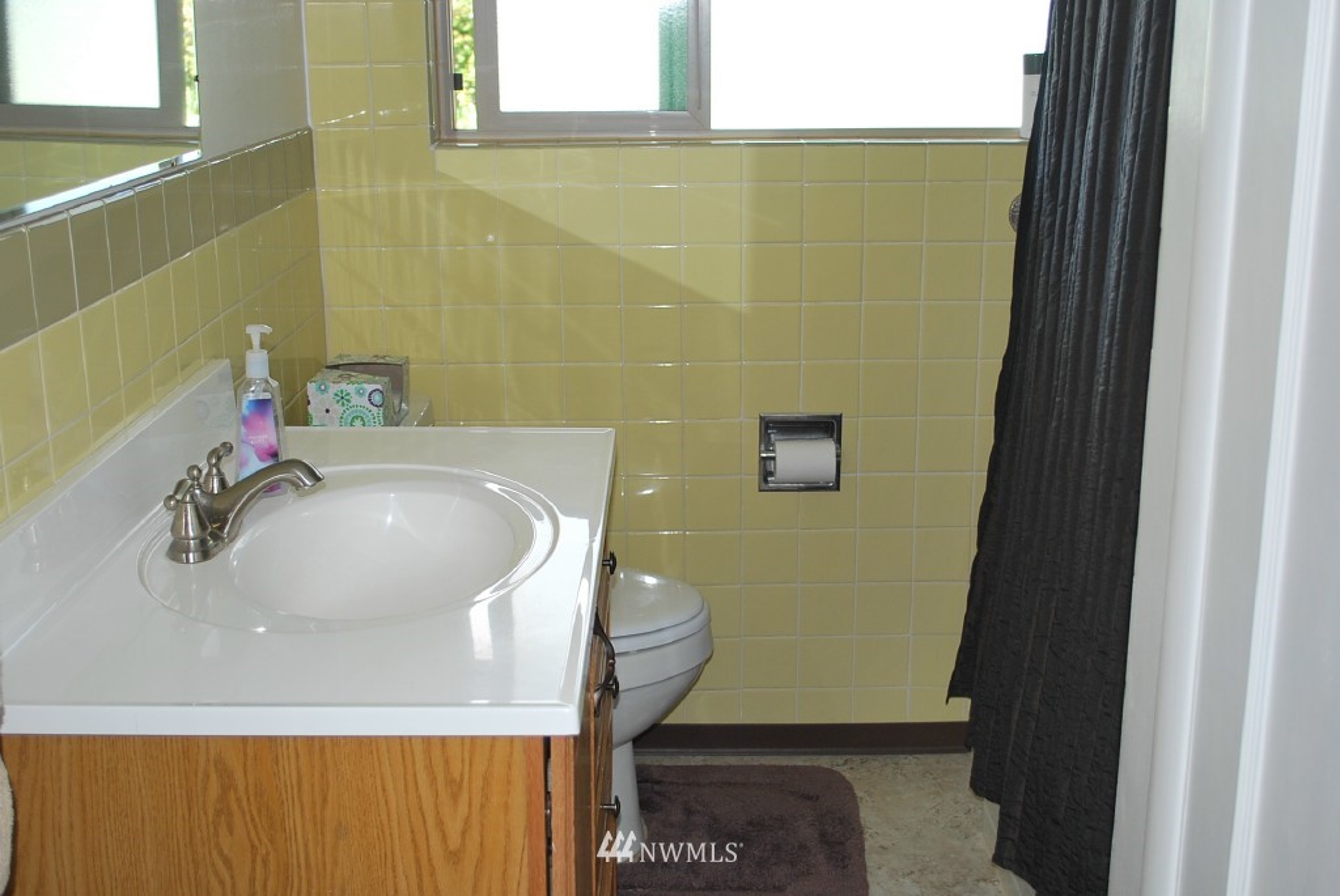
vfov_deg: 32.0
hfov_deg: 46.4
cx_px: 670
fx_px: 1565
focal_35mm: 42
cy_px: 448
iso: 200
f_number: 4.5
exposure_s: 1/60
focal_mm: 28
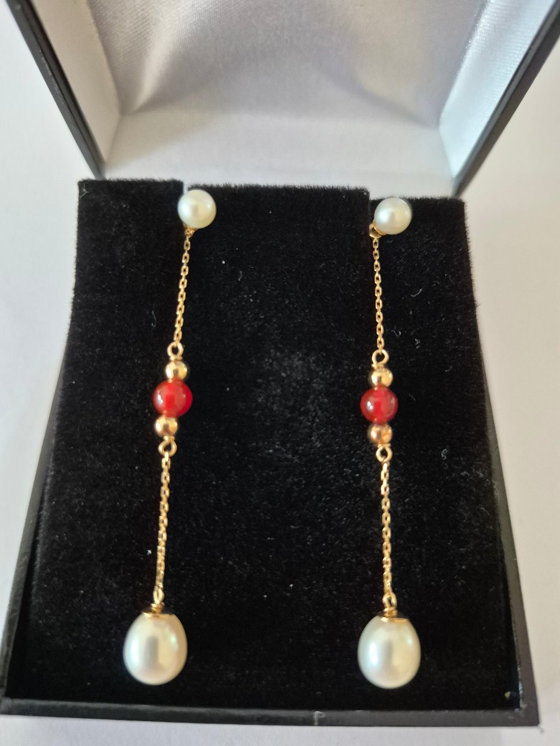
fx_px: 496
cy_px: 373
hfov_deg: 58.9
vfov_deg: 73.9
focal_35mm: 23
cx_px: 280
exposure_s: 1/100
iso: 2000
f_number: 1.8
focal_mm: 5.4
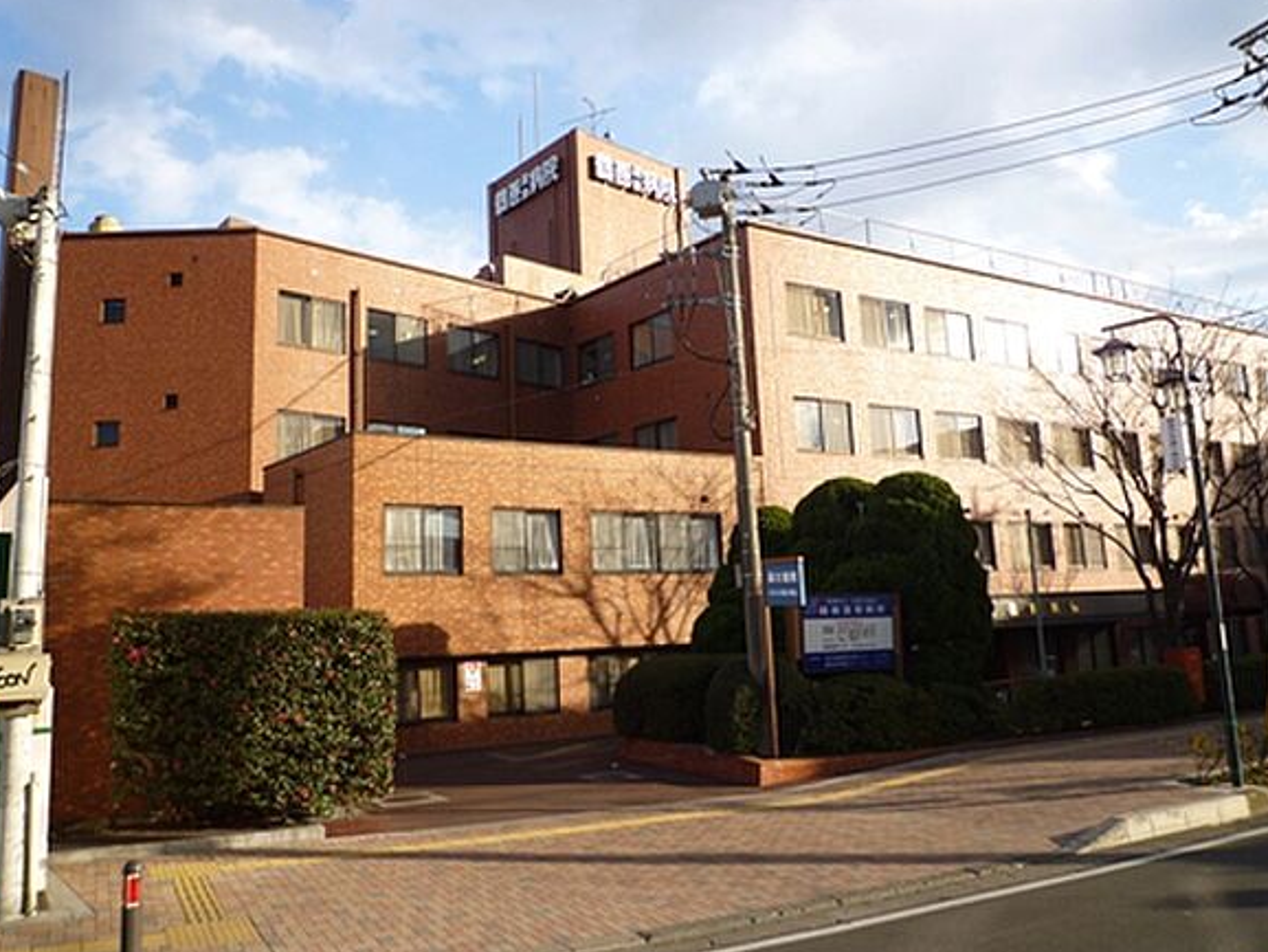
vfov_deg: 53.1
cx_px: 631
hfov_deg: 67.3
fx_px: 953
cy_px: 479
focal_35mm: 26
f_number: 2.8
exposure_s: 1/320
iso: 80
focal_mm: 4.4
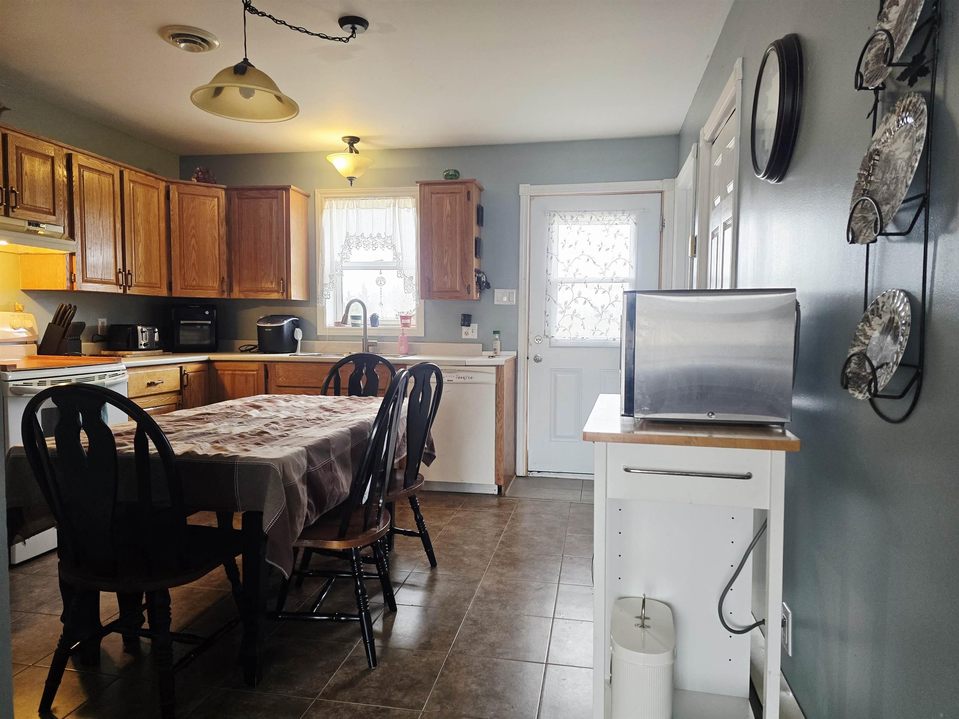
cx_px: 480
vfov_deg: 58.9
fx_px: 637
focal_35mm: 23
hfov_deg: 73.9
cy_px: 360
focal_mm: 6.3
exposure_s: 1/120
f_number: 1.7
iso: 250
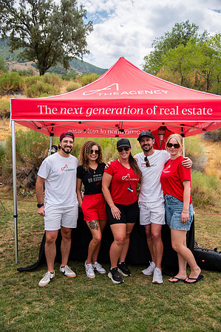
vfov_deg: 58.8
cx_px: 110
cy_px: 166
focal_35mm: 32
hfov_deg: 41.0
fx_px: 295
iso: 200
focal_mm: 32
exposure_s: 1/1600
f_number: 4
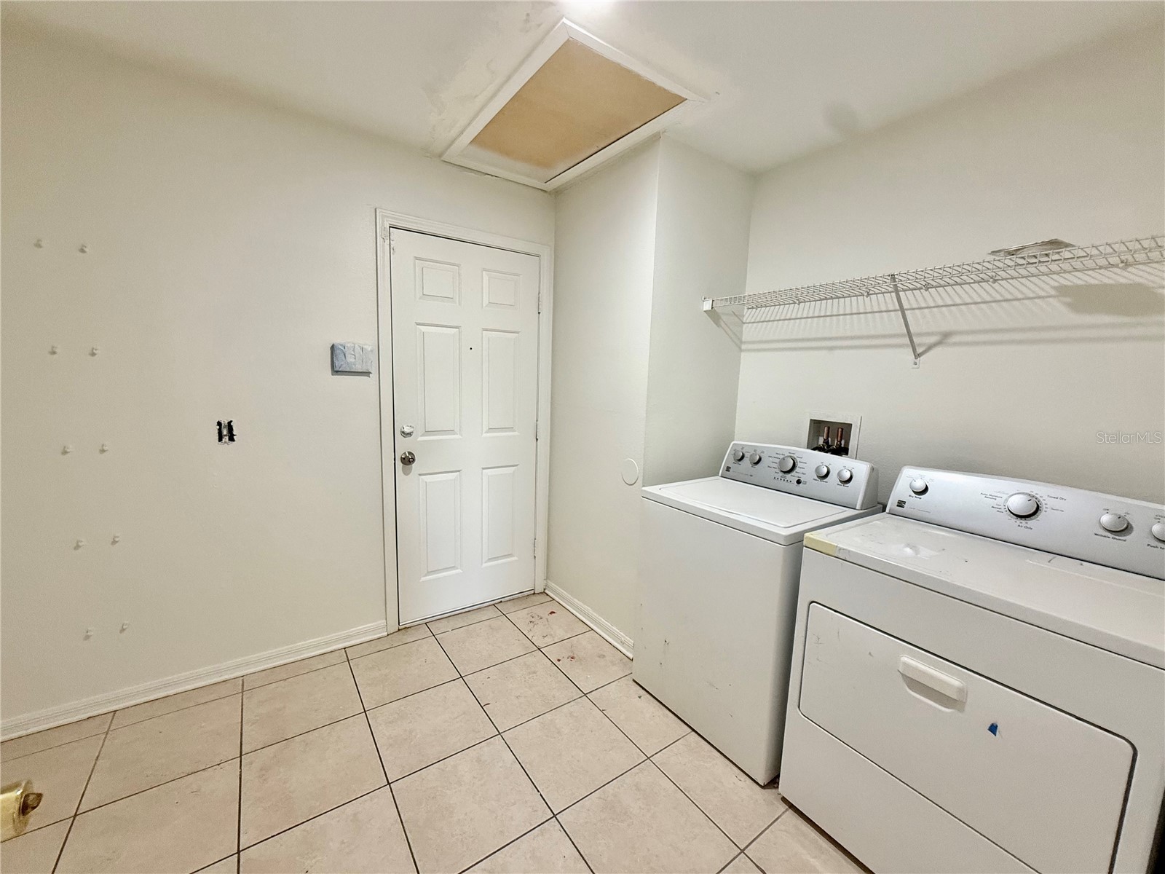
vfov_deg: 85.7
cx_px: 582
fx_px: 471
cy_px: 437
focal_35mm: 14
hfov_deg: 102.1
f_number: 2.2
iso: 250
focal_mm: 2.22
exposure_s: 1/120
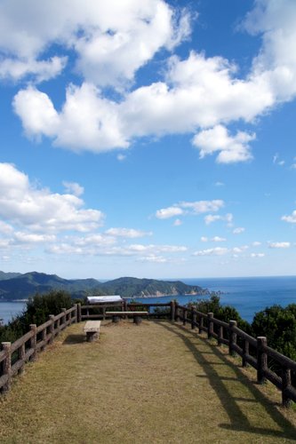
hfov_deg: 47.9
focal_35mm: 27
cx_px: 148
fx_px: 333
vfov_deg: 67.4
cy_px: 222
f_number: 8
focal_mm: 18
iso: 200
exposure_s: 1/640
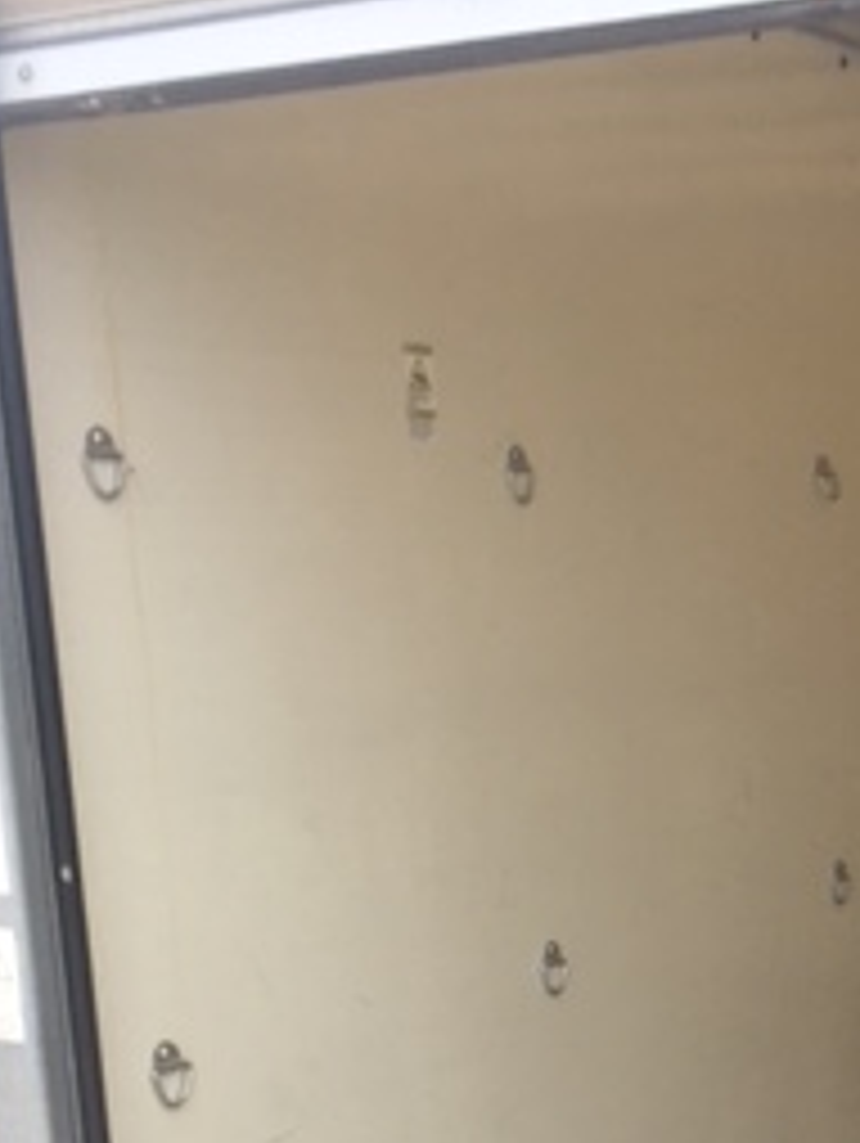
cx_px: 1058
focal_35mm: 73
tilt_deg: -7.3
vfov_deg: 25.7
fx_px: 2414
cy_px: 1048
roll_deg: +2.5
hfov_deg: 19.0
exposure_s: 1/693
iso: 25
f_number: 2.2
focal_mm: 4.15
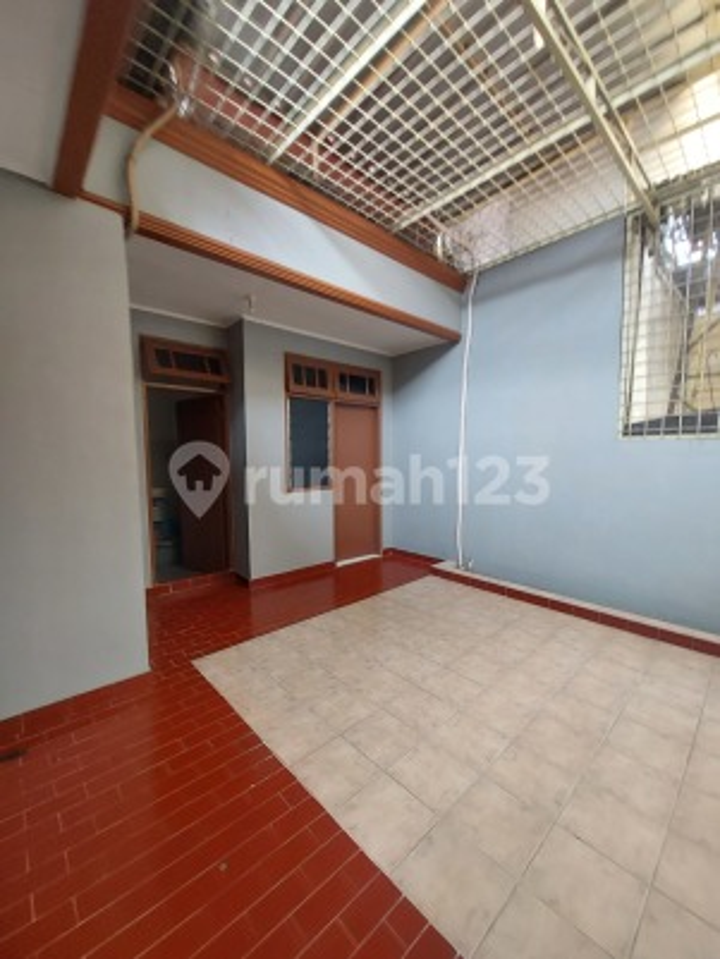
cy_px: 480
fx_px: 360
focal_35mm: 13
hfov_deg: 89.9
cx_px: 360
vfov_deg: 106.2
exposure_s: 1/25
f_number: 2.2
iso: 200
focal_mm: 1.42
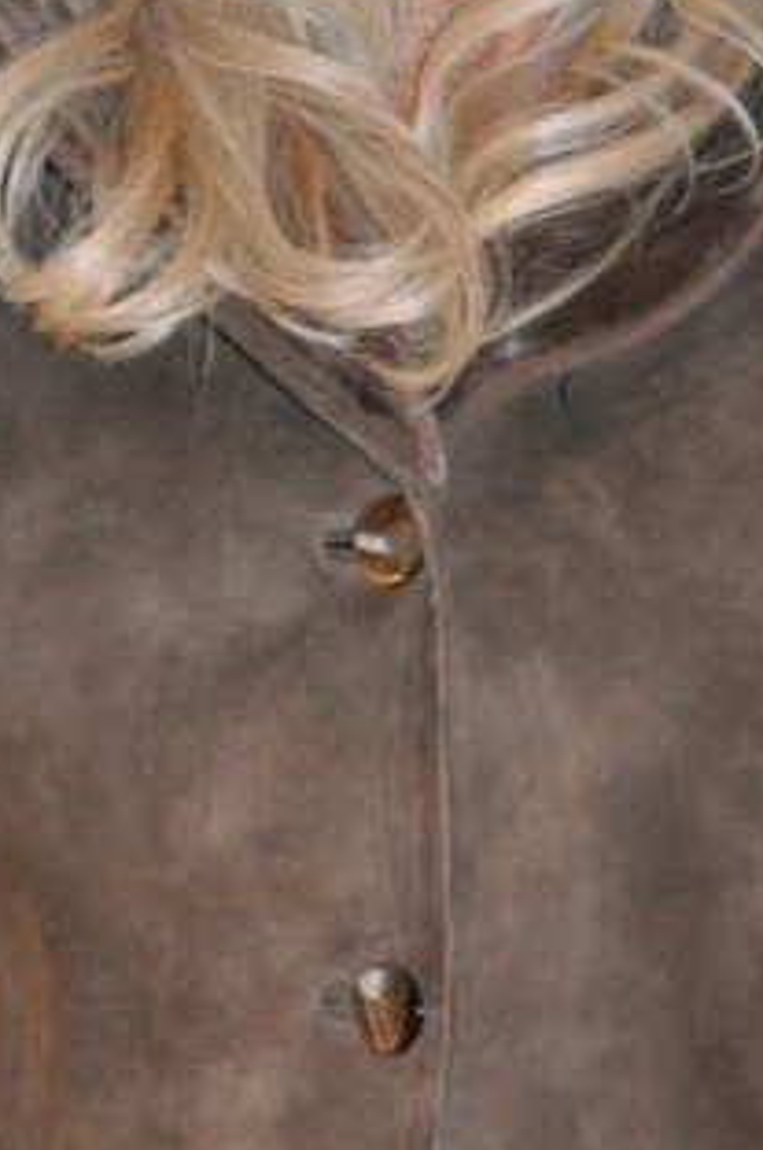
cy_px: 980
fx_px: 8290
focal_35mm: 260
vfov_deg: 7.9
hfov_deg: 5.3
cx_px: 448
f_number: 4.8
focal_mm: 45
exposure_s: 1/60
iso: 800
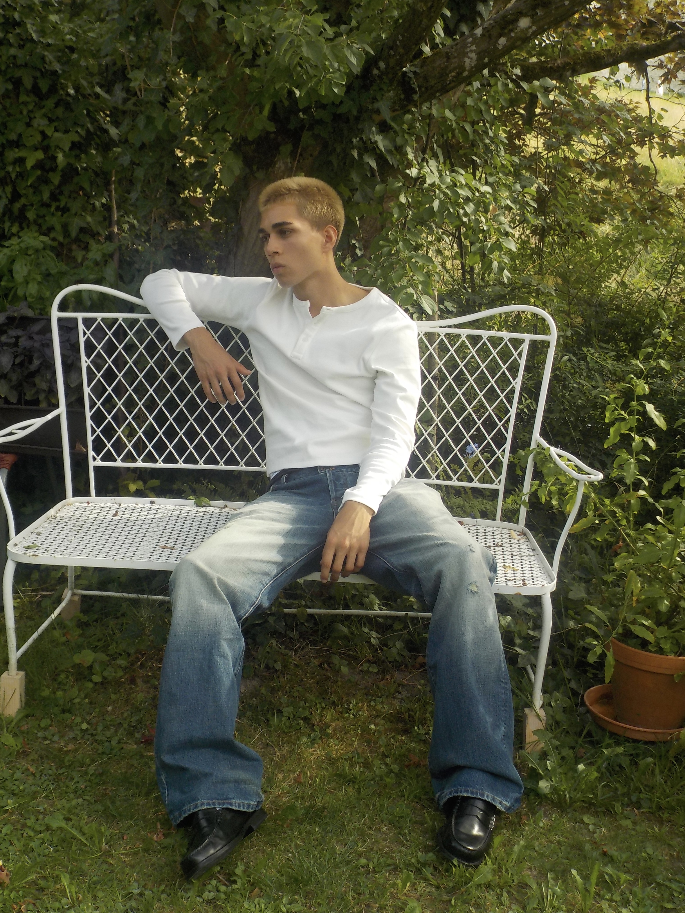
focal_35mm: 47
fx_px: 1240
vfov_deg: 40.4
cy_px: 456
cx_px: 342
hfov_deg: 30.9
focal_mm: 6.4
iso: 125
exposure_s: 1/125
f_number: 4.2
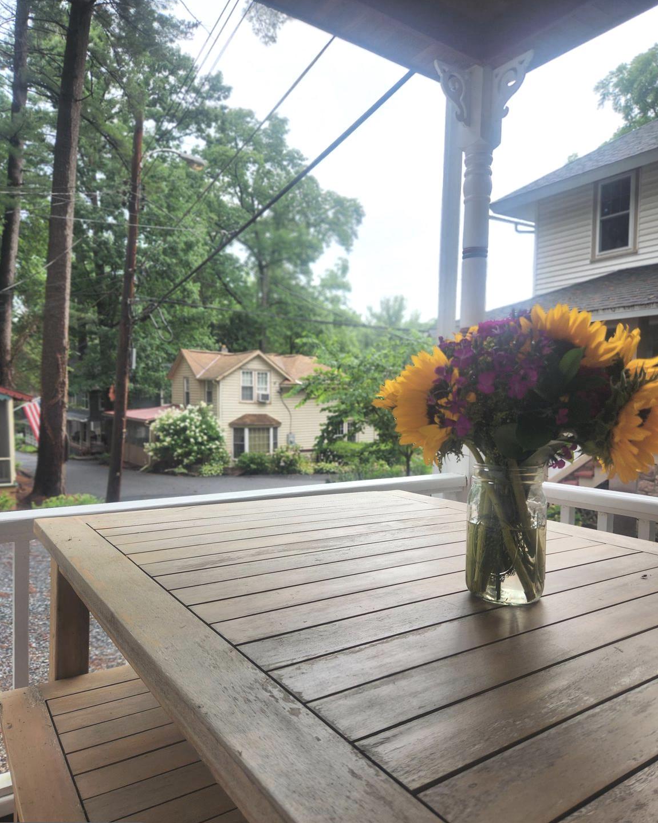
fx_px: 584
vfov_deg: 70.3
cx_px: 329
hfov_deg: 58.8
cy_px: 430
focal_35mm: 24
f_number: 1.8
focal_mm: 5.4
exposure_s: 1/655
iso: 20
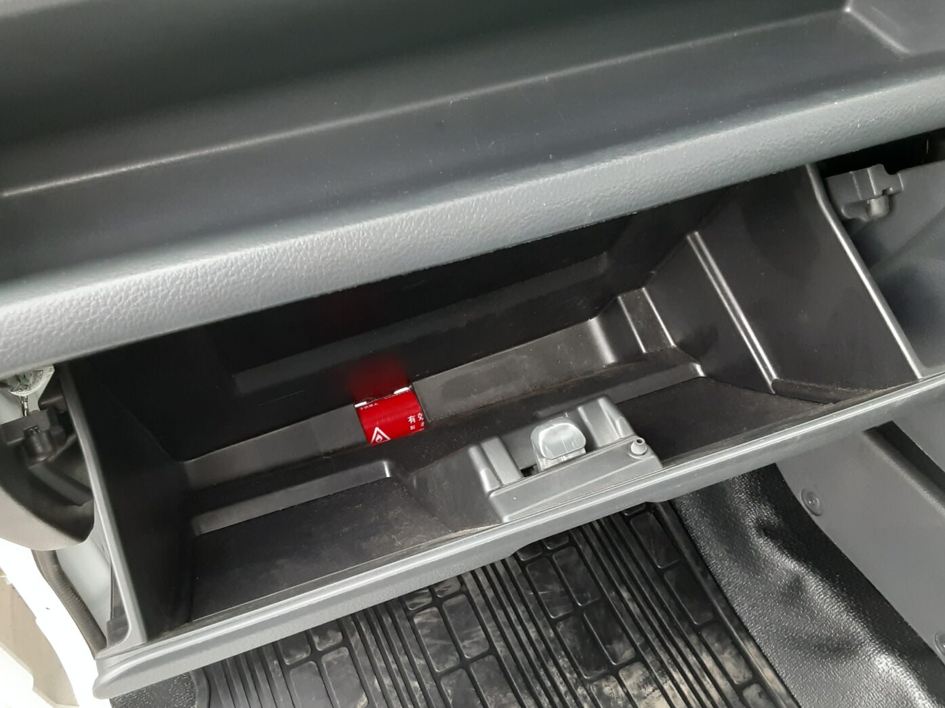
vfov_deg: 45.4
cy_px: 380
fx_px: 846
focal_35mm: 31
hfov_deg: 58.4
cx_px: 472
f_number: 1.9
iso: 200
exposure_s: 1/50
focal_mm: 2.91
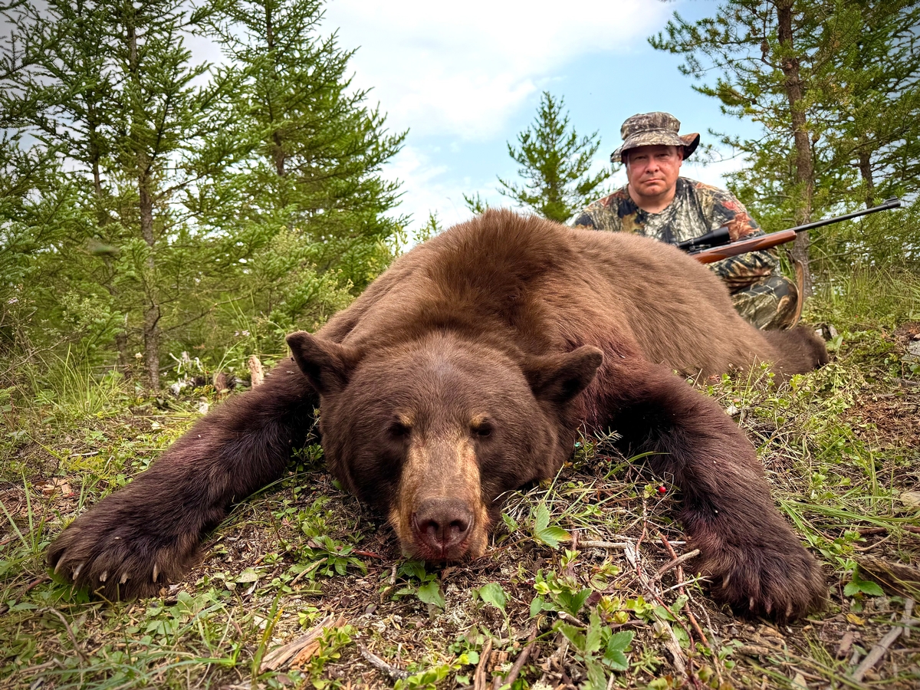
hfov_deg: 71.6
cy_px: 345
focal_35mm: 24
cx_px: 460
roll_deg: +5.1
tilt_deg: +0.5
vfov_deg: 56.8
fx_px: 638
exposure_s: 1/2252
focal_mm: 6.76
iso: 80
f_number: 1.78
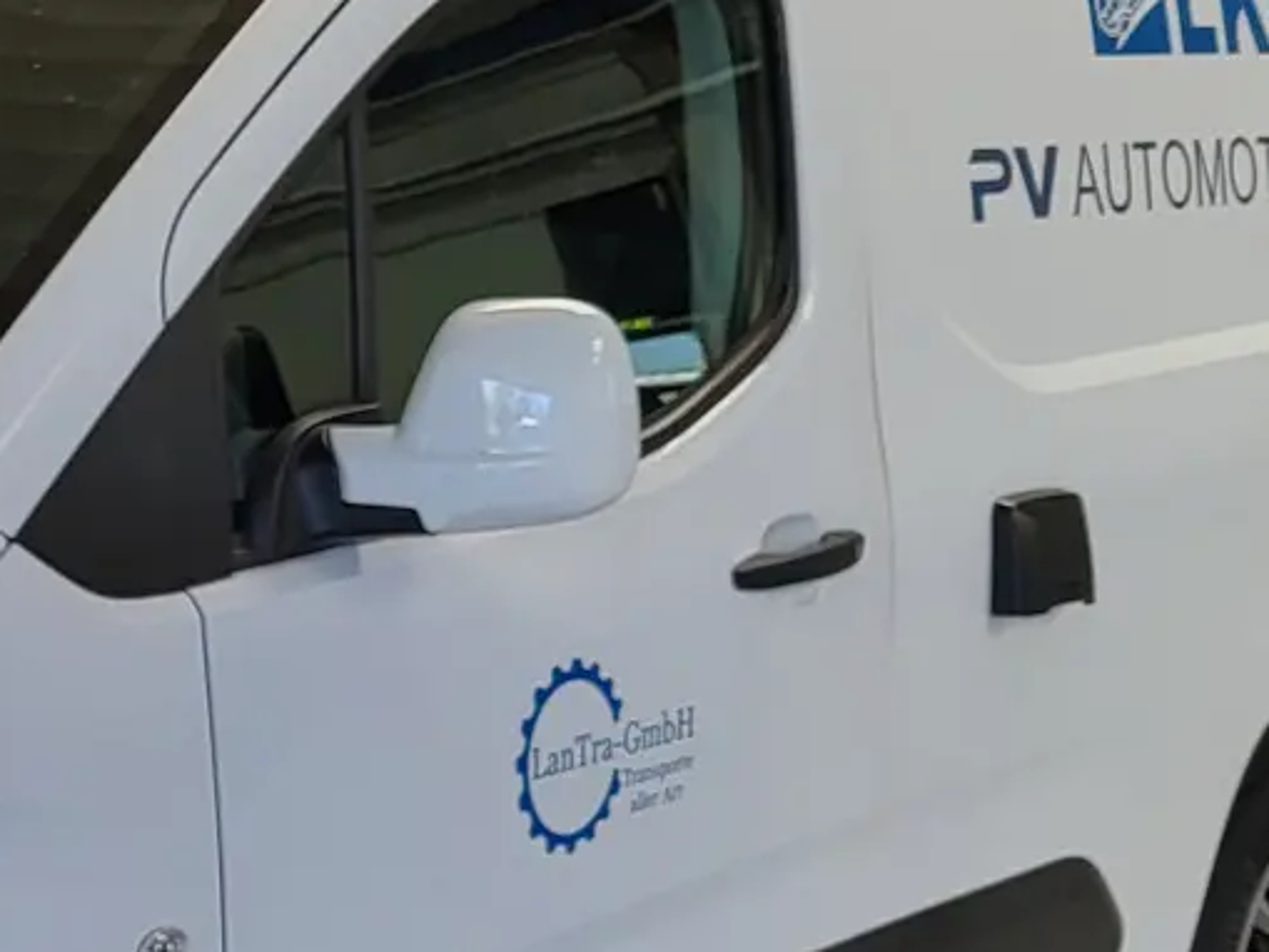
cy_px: 548
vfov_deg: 15.1
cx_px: -706
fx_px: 3593
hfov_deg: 17.7
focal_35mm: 98
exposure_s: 1/100
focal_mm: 5.4
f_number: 1.8
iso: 50
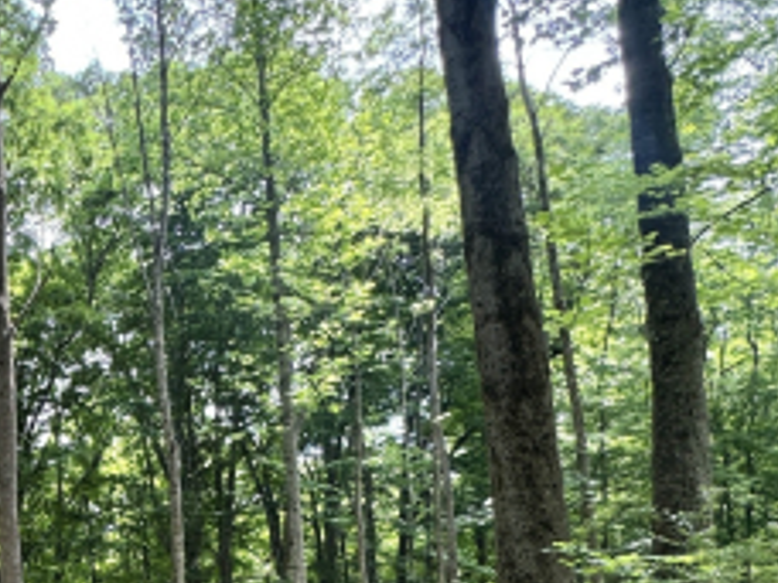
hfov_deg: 34.1
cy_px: 559
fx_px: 921
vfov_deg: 32.8
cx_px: -213
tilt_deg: +7.1
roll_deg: -0.2
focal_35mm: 41
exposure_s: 1/102
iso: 40
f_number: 2.2
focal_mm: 2.22
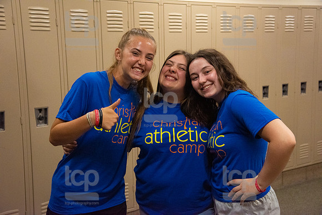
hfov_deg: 41.1
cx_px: 161
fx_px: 429
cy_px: 108
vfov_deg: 28.1
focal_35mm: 48
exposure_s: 1/400
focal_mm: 48
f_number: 5
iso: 6400
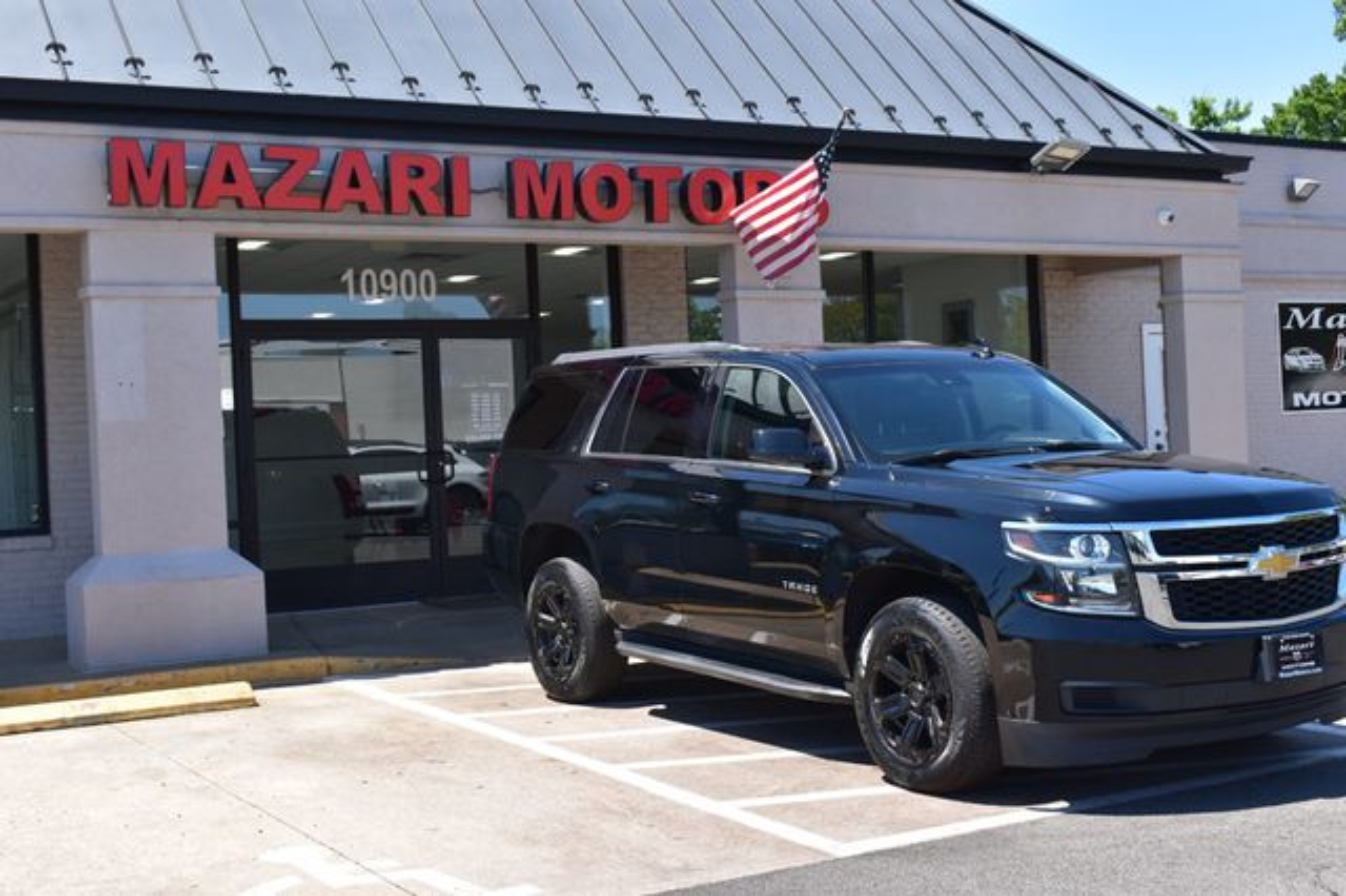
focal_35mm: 46
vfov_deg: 28.9
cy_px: 448
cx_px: 673
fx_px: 1738
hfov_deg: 42.3
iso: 400
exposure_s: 1/320
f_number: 10
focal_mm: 31
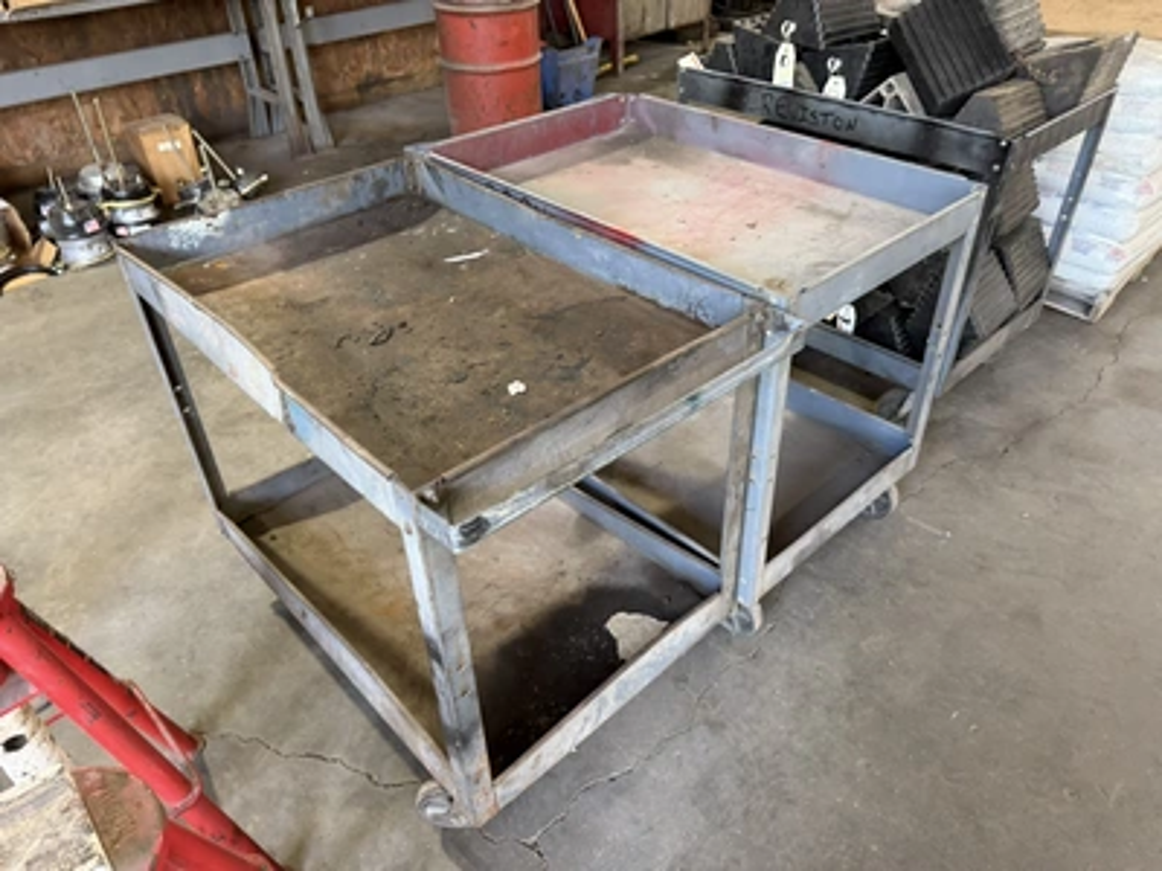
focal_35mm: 24
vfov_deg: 56.8
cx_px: 581
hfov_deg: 71.6
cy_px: 436
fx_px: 806
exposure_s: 1/60
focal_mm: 6.76
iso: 200
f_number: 1.78
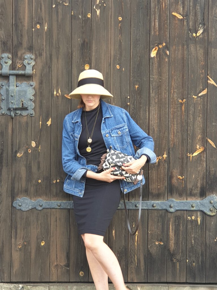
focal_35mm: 52
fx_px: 435
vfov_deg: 36.8
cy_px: 145
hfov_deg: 28.0
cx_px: 108
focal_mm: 6
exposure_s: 1/50
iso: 32
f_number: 2.4
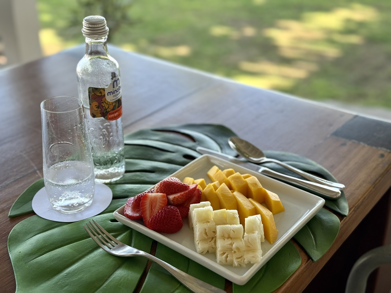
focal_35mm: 48
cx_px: 196
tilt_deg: -29.1
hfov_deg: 39.7
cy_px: 146
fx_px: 542
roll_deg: -0.9
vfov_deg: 30.3
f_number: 1.78
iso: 100
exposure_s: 1/455
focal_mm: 6.76
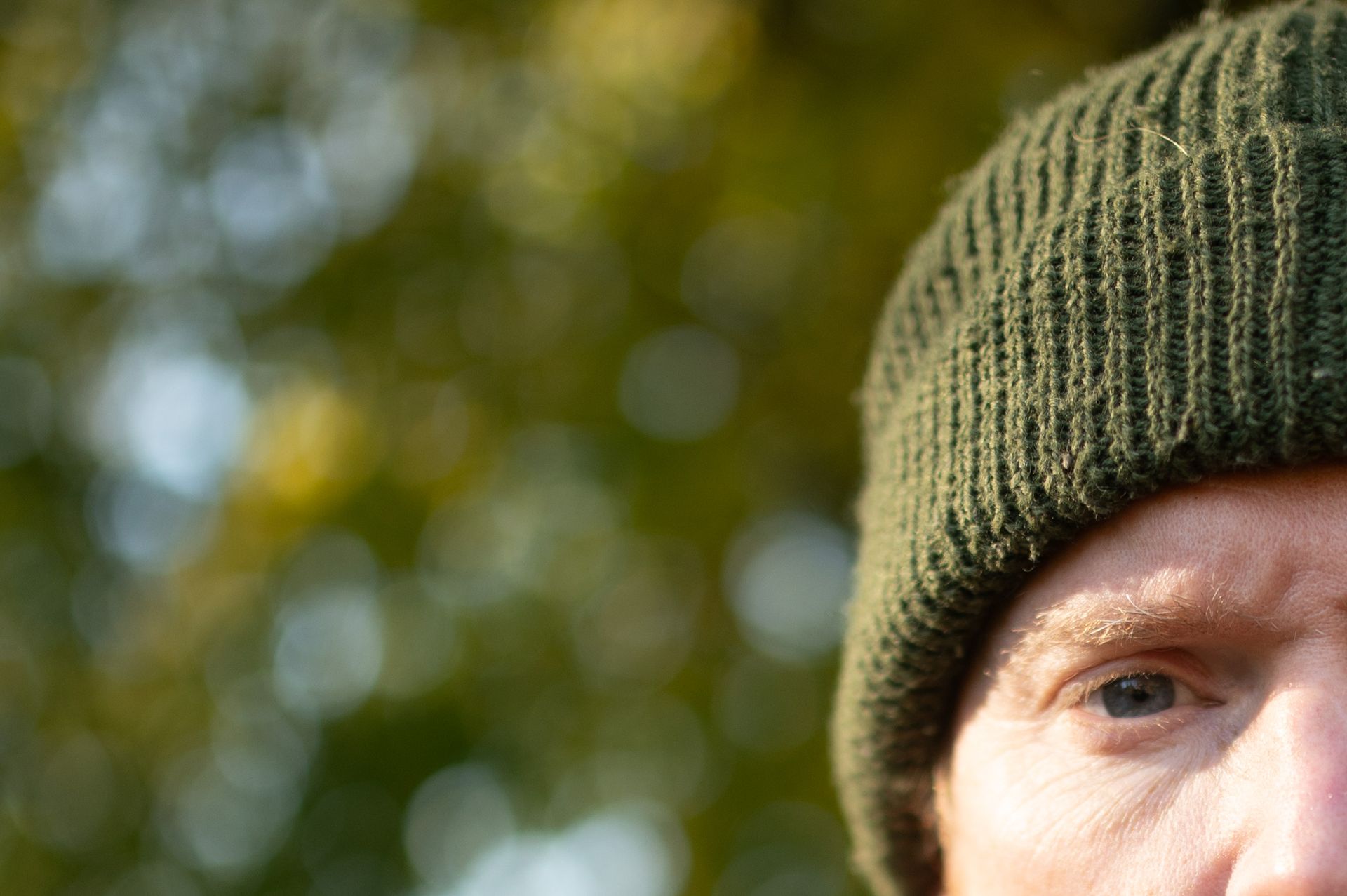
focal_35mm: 93
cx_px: 1200
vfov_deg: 14.0
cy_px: 1192
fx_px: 3493
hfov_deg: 21.4
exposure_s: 1/1000
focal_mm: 35
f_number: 1.4
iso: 200
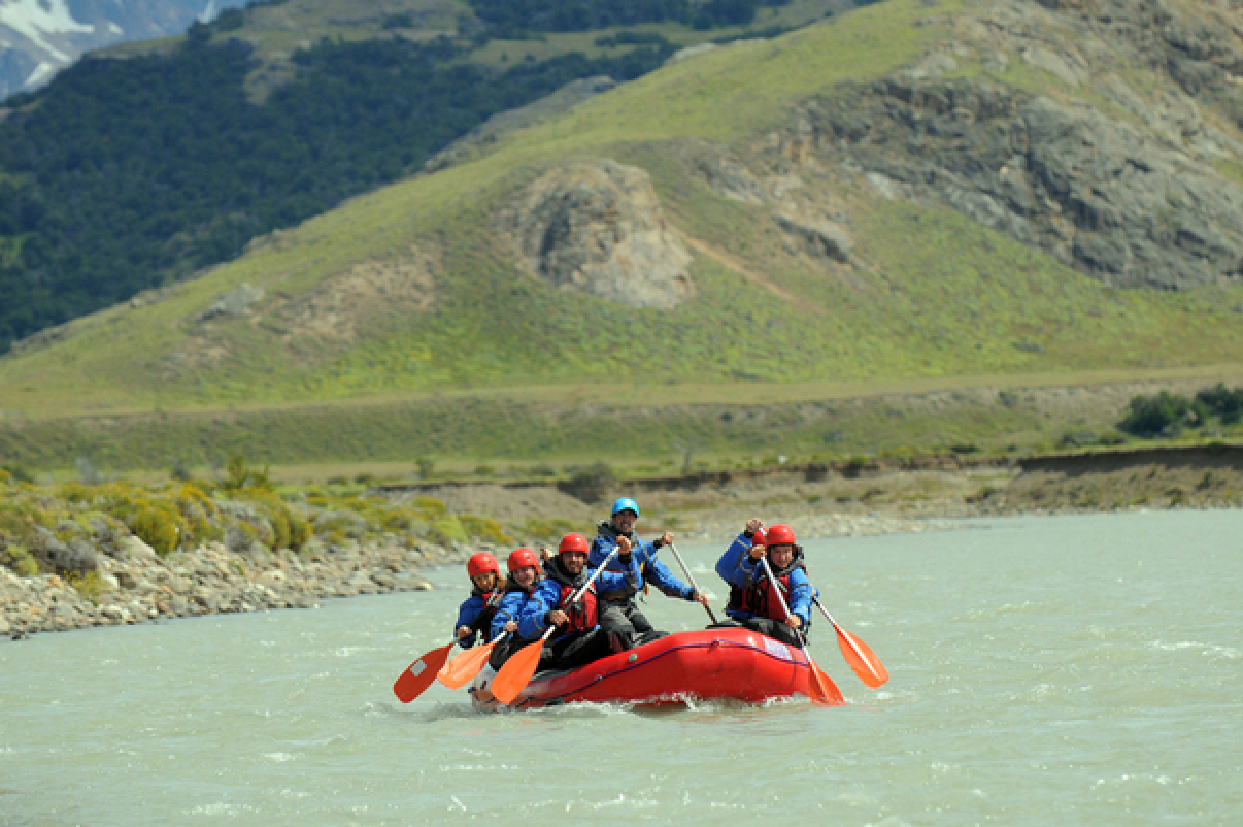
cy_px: 414
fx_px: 8021
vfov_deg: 5.9
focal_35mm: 232
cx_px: 622
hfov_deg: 8.9
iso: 200
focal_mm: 155
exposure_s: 1/2000
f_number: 4
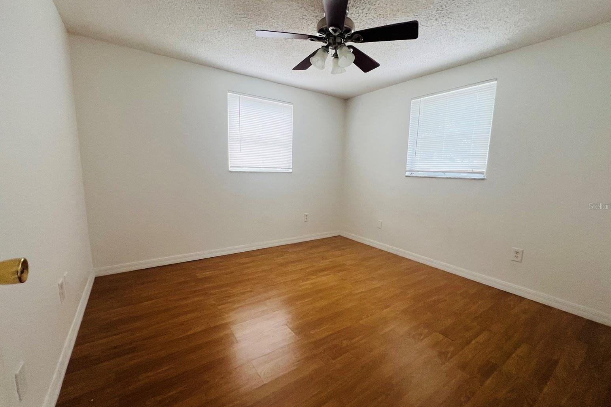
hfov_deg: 104.2
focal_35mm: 14
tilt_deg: -8.4
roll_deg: -1.1
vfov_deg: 81.2
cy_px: 206
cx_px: 310
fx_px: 238
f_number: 1.8
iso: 160
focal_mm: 1.57
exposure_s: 1/99
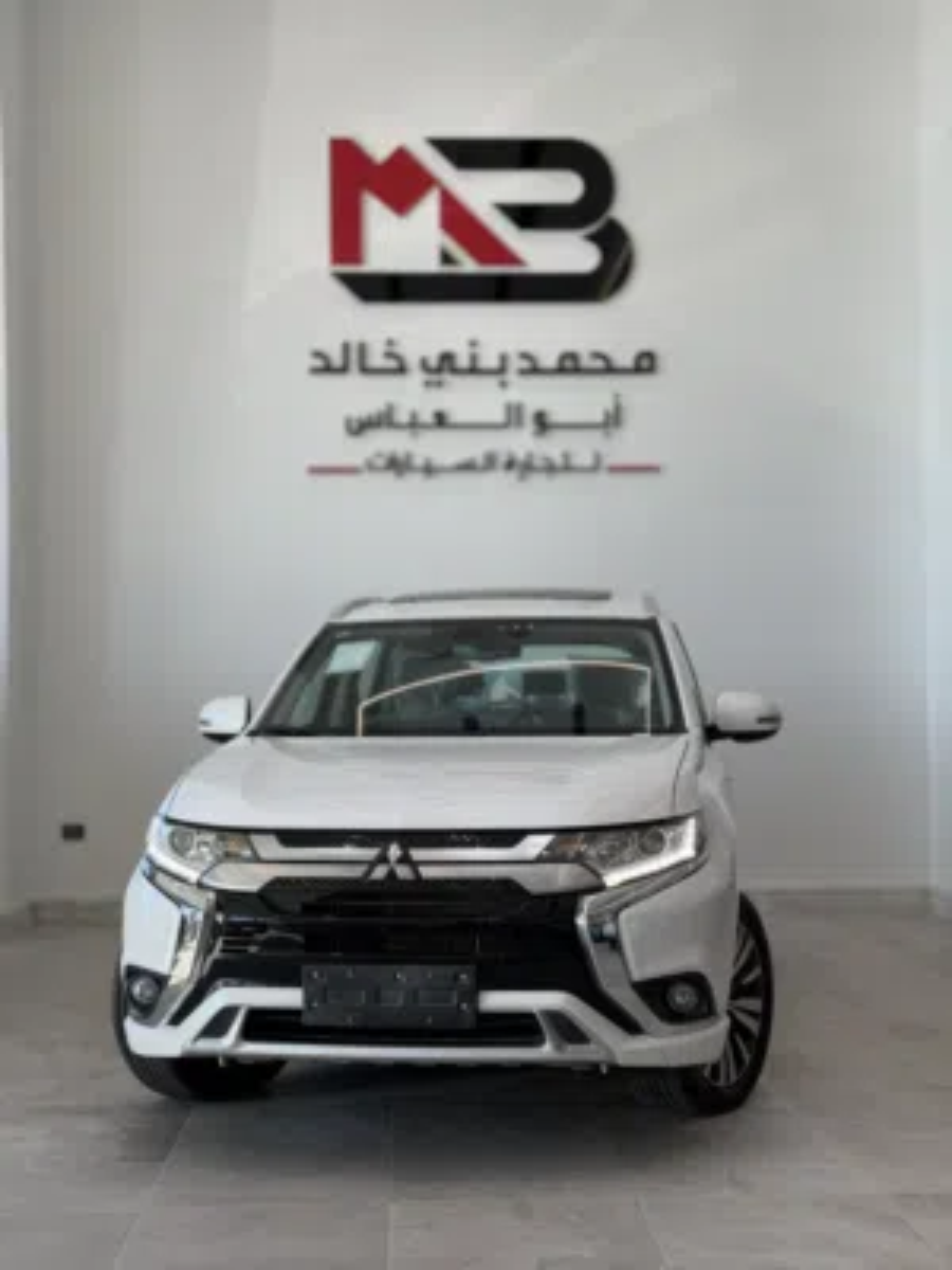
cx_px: 476
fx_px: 1760
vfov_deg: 39.7
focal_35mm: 48
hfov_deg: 30.3
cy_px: 635
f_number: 1.78
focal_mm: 6.76
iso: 80
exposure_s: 1/895
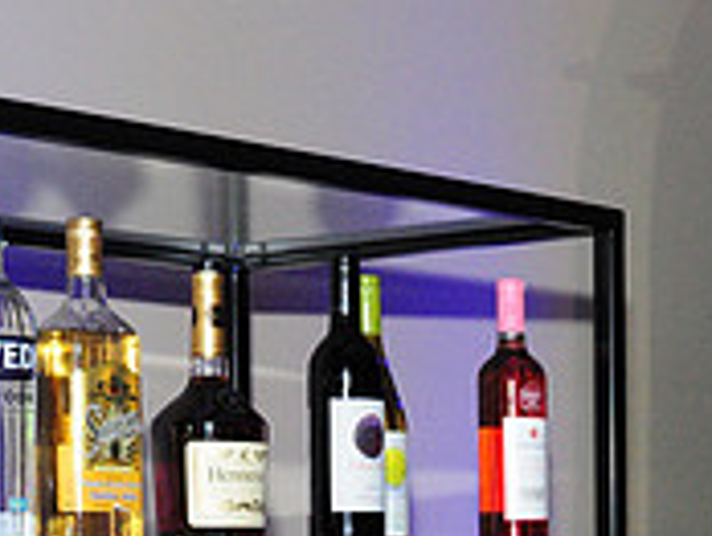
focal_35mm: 115
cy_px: 677
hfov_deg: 16.7
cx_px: 741
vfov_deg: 12.5
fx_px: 2369
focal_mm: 24
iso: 2500
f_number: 8
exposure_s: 1/60
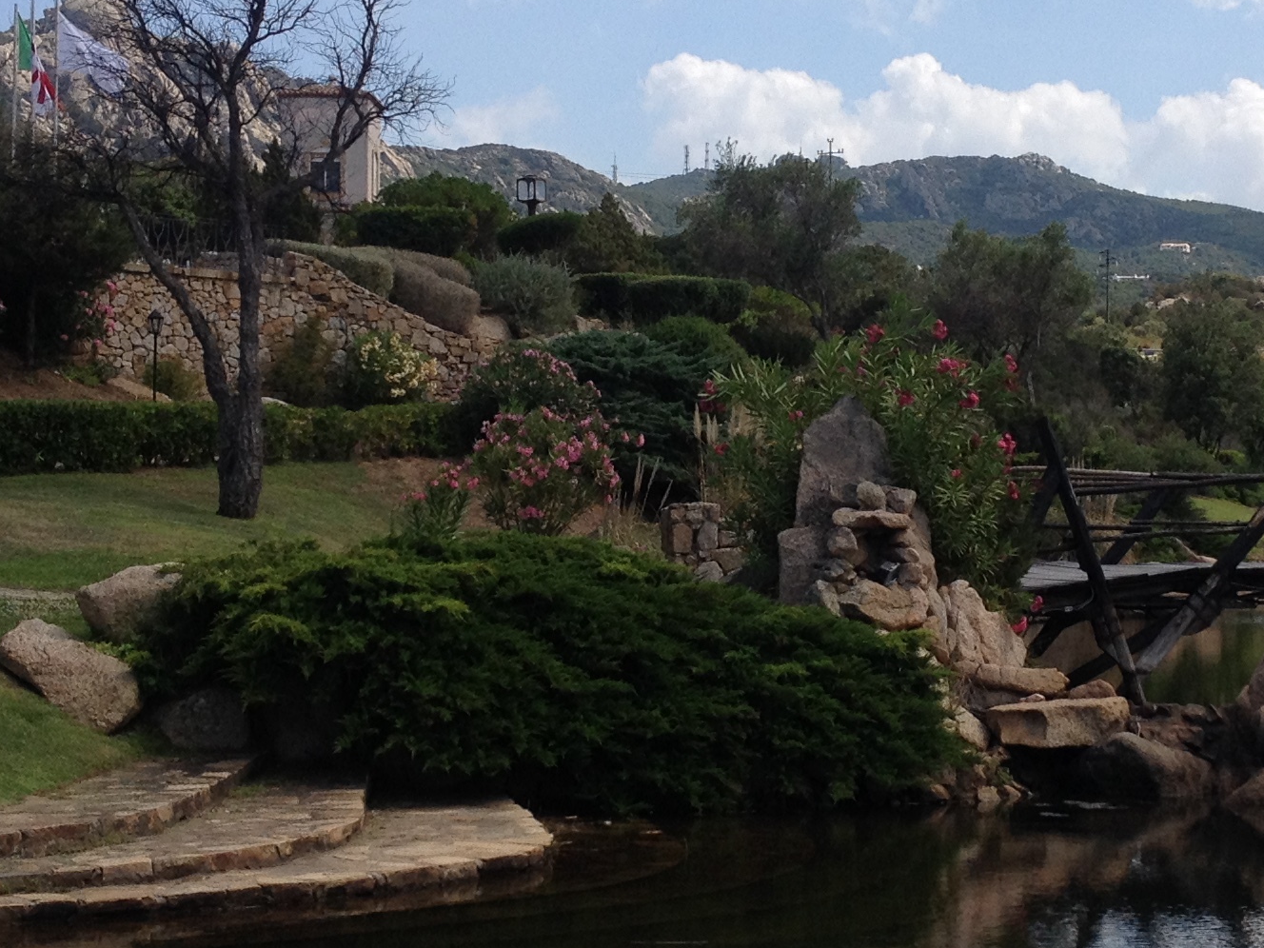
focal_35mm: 86
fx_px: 3140
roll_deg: +0.1
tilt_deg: -1.3
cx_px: 860
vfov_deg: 17.2
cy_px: 431
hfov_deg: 22.6
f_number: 2.4
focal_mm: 4.28
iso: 50
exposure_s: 1/1783
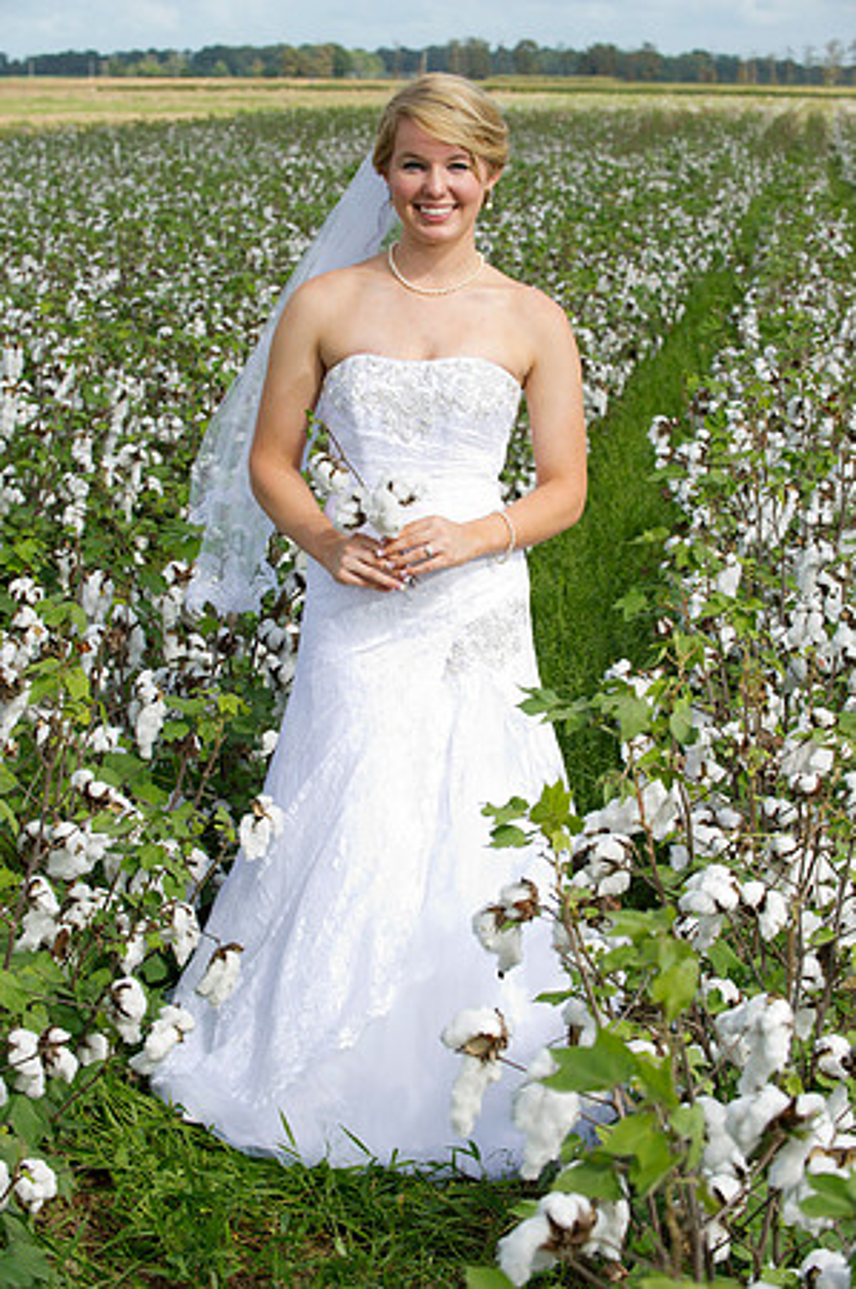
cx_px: 428
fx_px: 2860
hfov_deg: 17.0
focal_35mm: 80
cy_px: 644
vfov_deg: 25.4
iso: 200
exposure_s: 1/160
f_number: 8
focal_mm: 80
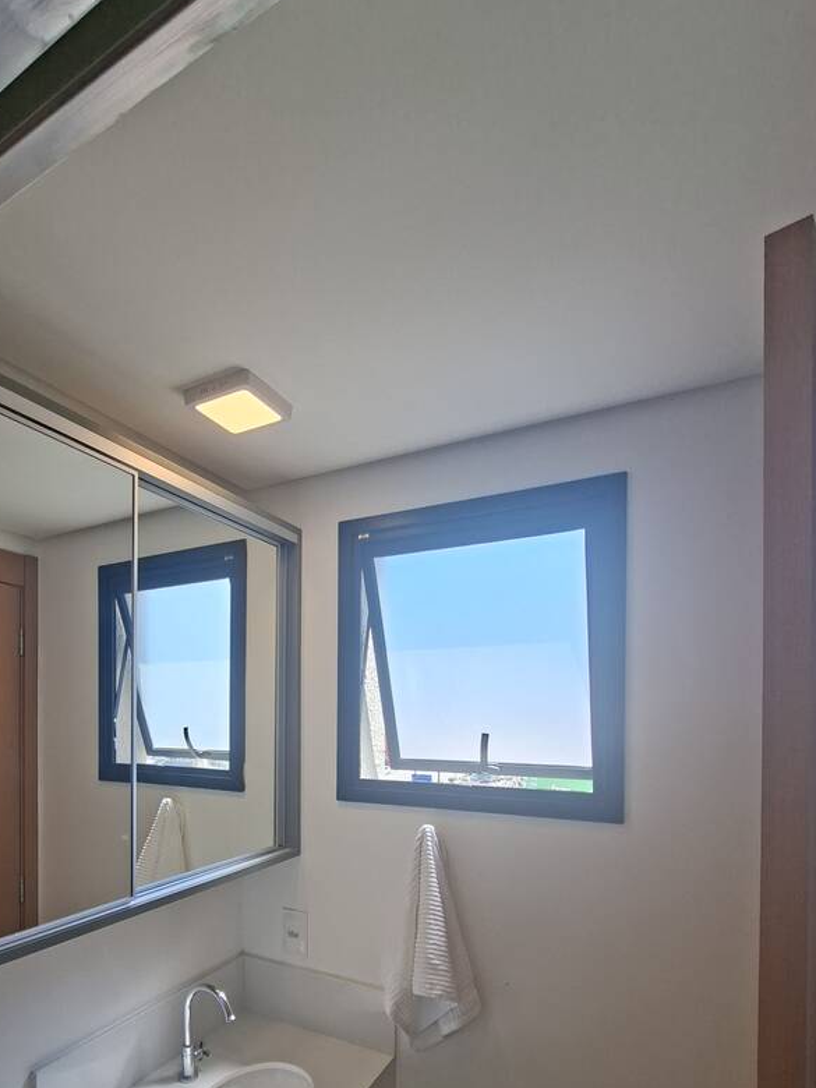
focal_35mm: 18
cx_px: 321
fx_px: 566
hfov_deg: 70.8
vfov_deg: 84.9
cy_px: 718
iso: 40
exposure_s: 1/250
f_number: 2.2
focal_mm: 1.74
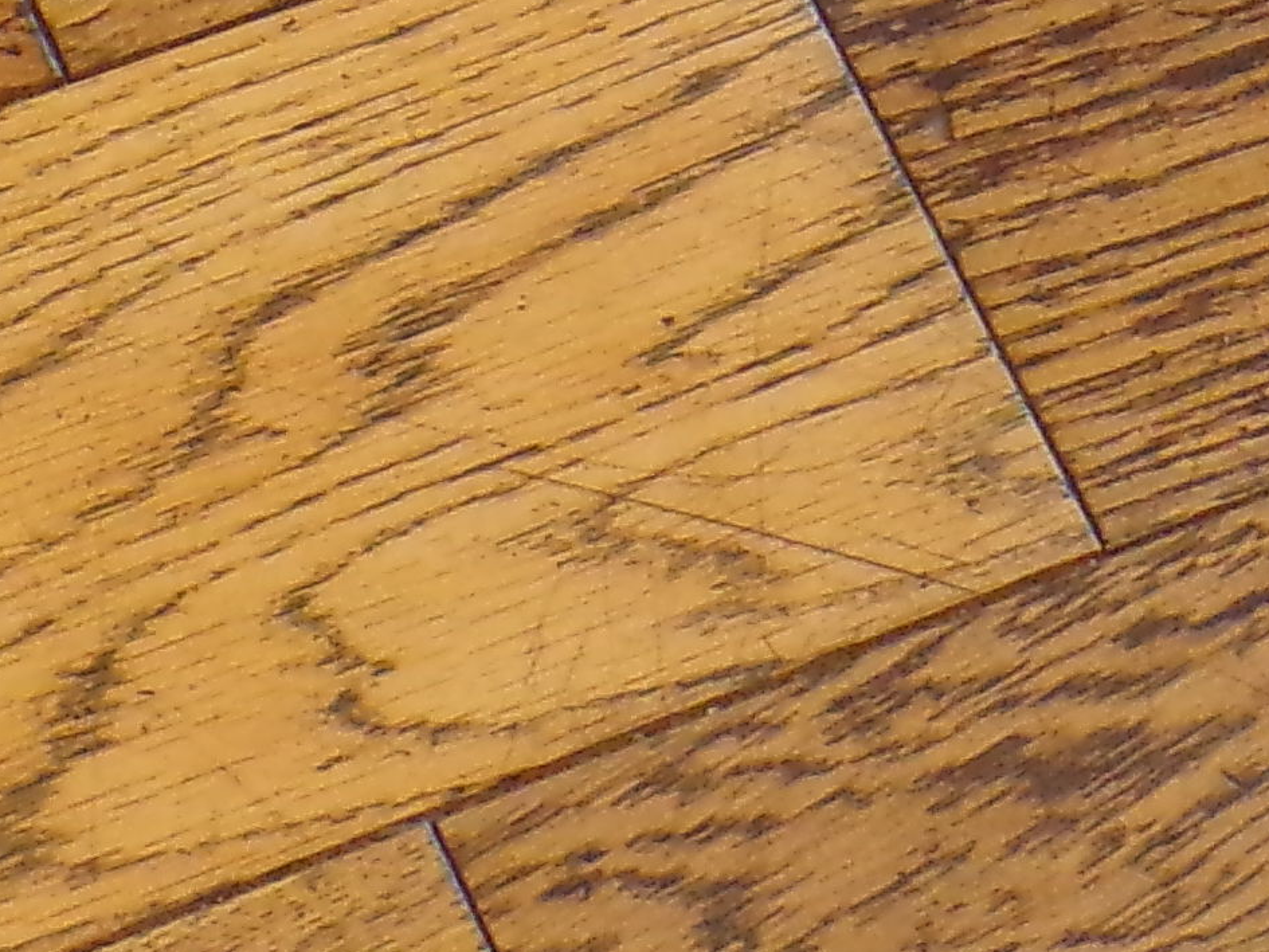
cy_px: -1114
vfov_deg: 6.0
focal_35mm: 239
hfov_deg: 8.2
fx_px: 8763
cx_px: 1628
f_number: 3.5
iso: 330
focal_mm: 8.7
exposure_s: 1/17
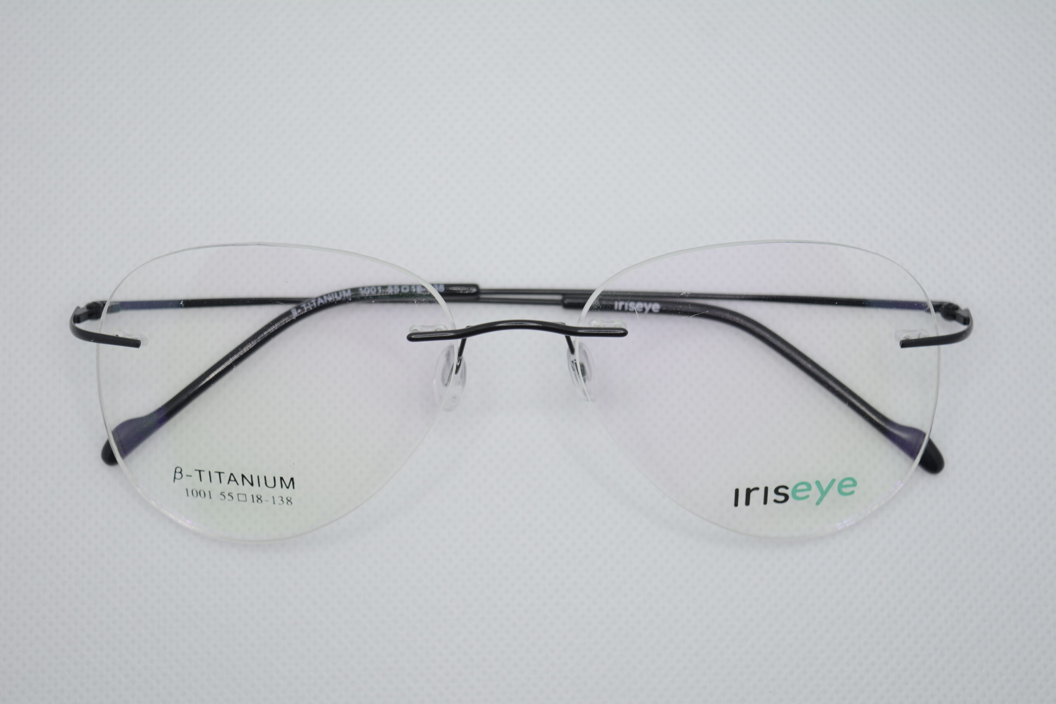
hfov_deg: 33.4
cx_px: 528
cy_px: 352
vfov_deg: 22.6
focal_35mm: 60
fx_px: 1760
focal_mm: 40
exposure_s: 1/125
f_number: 5.6
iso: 200
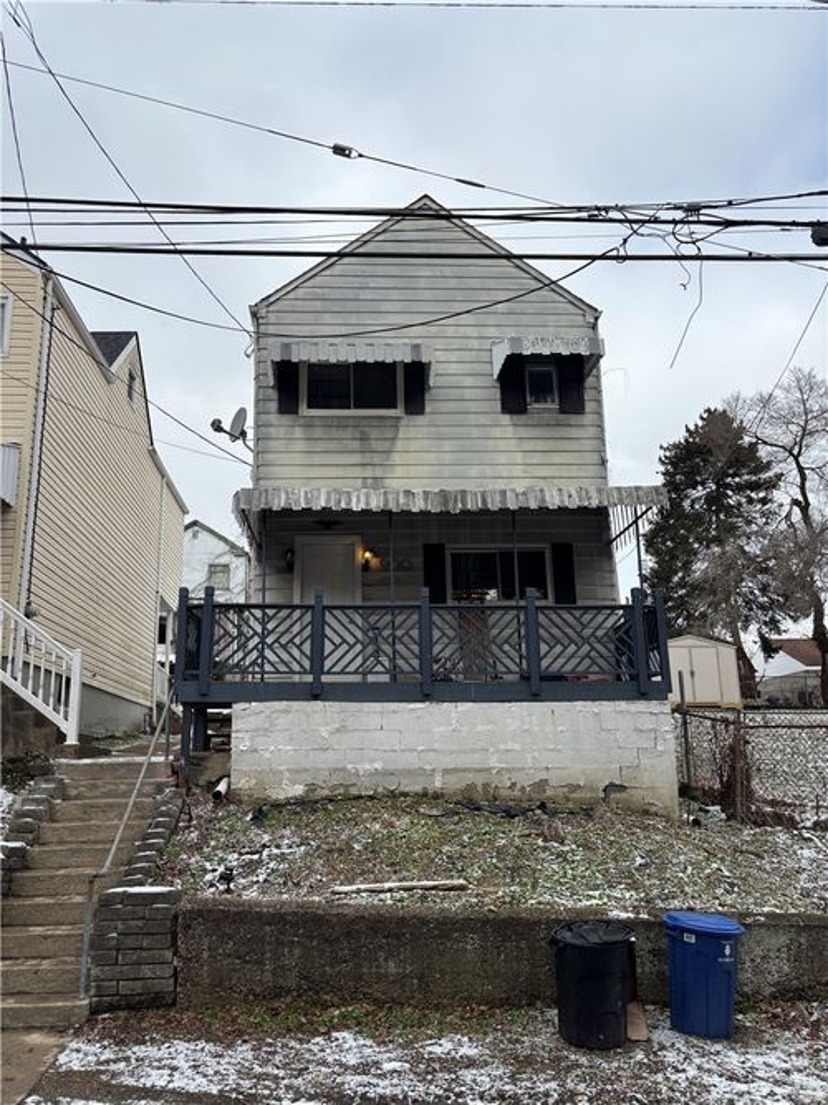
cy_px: 552
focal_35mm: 26
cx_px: 414
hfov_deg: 53.0
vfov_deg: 67.3
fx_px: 829
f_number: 1.6
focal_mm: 5.96
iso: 50
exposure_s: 1/2513
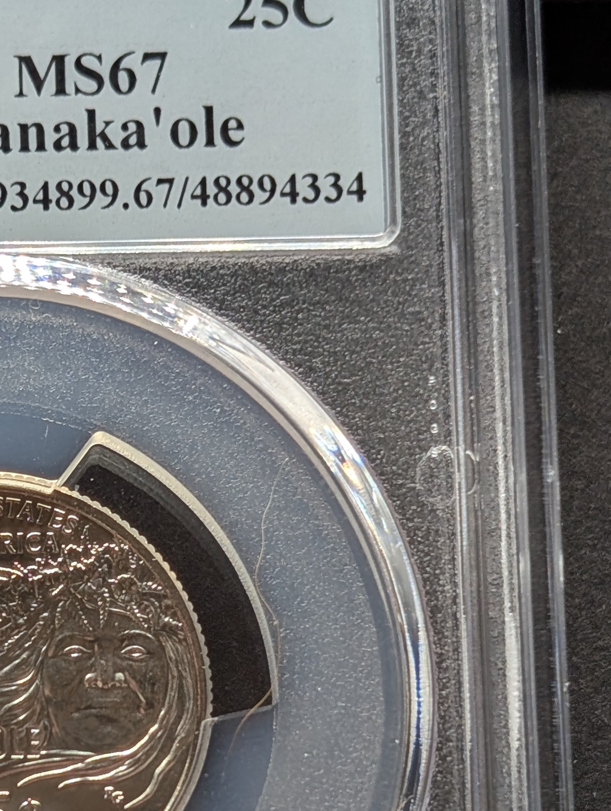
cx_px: 17
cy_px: 601
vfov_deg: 15.9
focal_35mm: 123
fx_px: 2887
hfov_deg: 12.0
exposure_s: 1/35
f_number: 1.68
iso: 20
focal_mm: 6.9
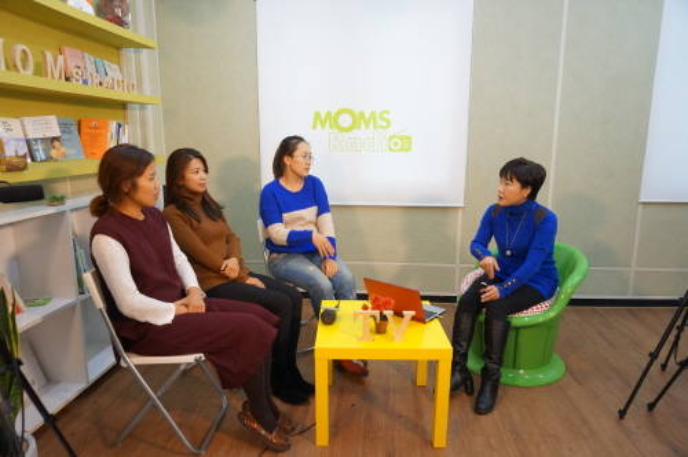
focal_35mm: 24
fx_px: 458
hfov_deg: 73.8
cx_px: 344
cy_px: 228
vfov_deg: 53.0
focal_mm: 16
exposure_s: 1/160
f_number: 4
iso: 1250
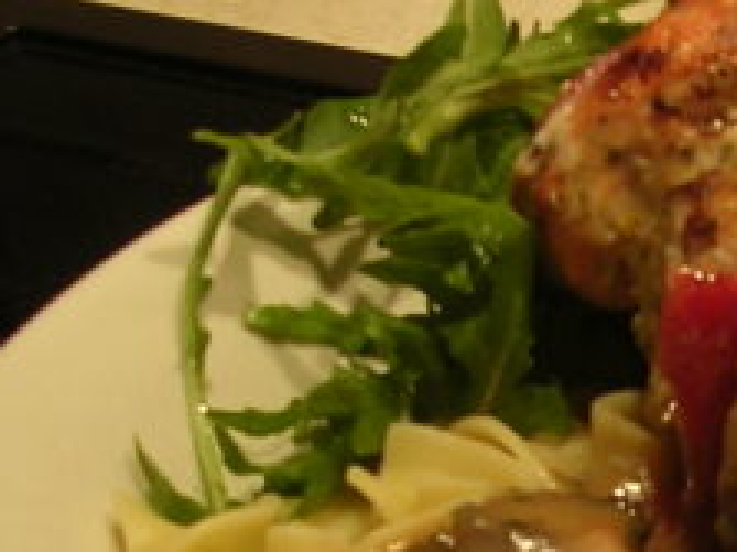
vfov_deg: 11.2
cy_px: 502
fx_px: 2788
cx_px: 820
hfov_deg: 14.7
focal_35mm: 131
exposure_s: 1/17.9
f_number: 2.8
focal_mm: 5.8
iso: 100
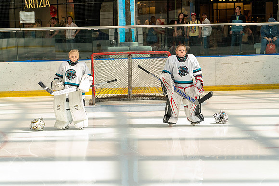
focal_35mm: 80
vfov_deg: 17.1
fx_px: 620
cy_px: 93
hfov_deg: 25.4
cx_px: 140
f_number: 3.5
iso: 1600
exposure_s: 1/2500
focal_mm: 80
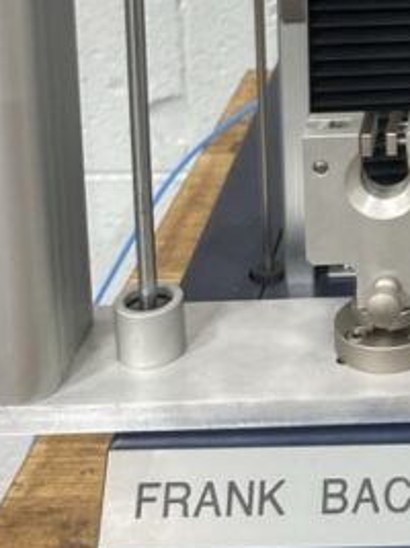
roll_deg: +0.6
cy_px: -248
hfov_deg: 15.1
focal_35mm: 92
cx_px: 572
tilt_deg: -9.3
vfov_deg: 19.0
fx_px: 1454
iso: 250
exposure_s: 1/60
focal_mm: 6.86
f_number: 1.78
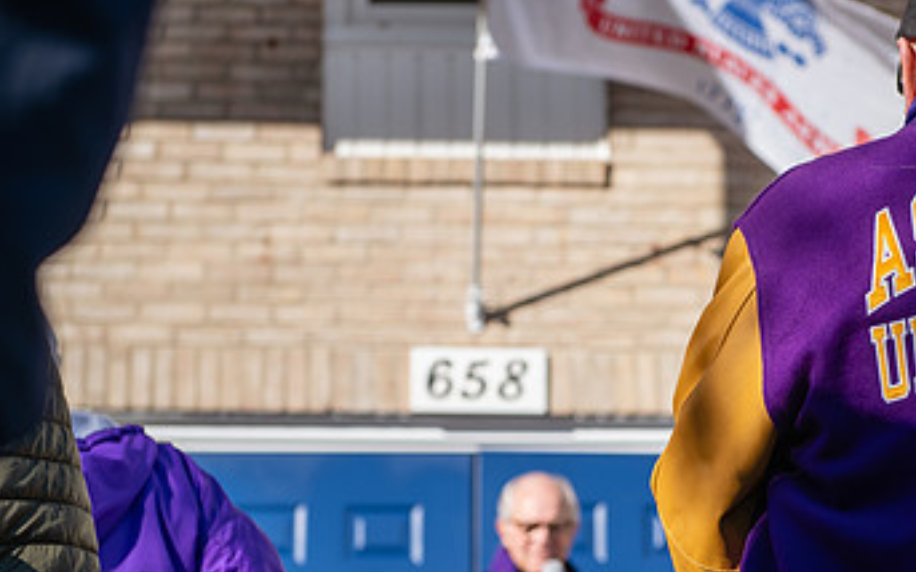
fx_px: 2670
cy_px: 384
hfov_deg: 19.4
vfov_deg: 12.2
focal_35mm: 107
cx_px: 625
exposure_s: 1/500
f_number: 4
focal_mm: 62
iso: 80
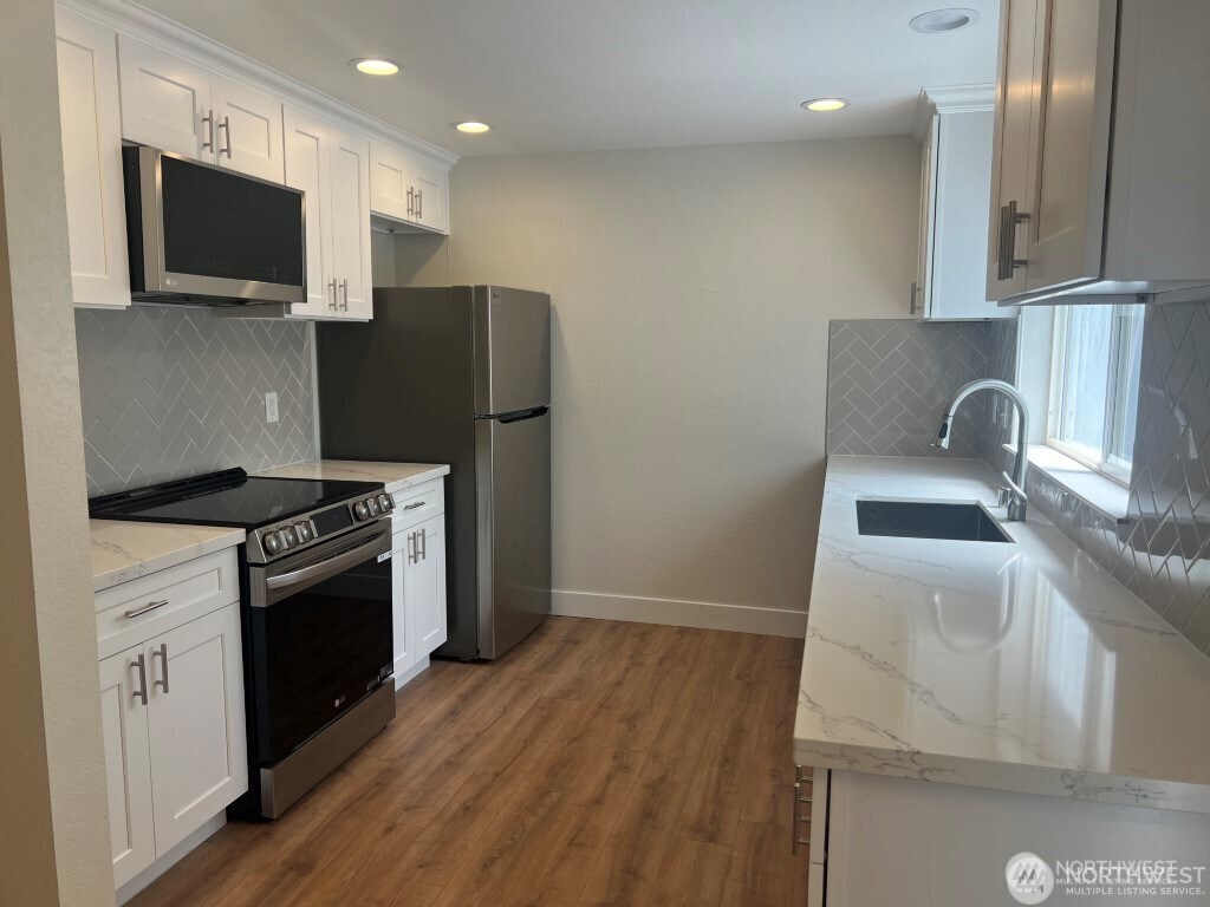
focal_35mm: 26
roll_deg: -0.2
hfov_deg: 67.3
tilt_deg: -7.1
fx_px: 909
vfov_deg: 53.1
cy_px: 454
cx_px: 605
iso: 40
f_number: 1.5
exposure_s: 1/230
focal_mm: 5.7
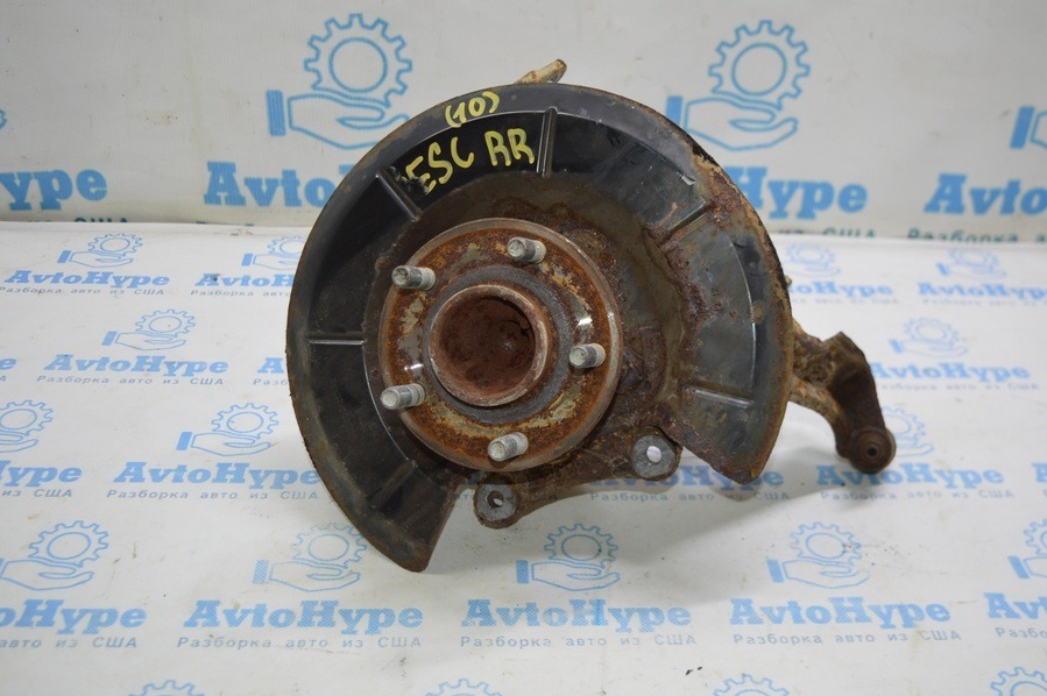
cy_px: 313
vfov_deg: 32.6
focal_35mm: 41
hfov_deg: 47.4
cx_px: 543
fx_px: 1192
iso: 400
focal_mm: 24
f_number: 4
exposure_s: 1/60
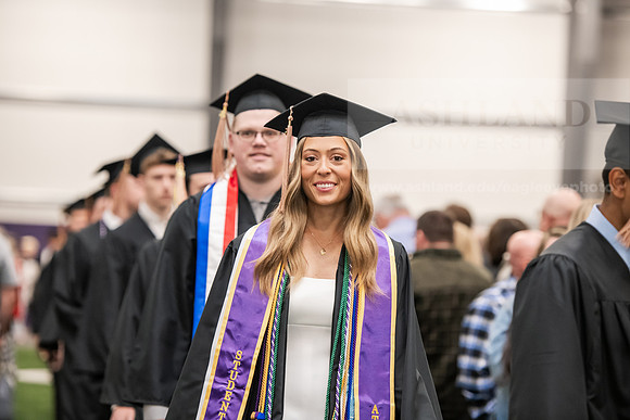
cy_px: 210
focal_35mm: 135
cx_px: 315
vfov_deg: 10.2
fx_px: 2363
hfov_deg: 15.2
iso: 2500
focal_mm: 135
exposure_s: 1/200
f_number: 3.2
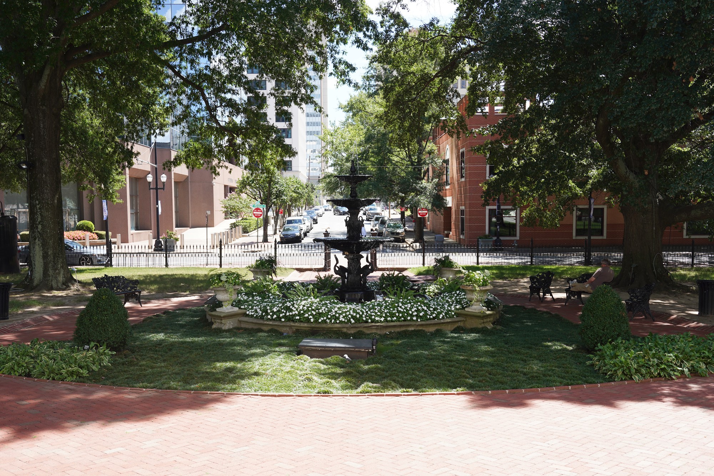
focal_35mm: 36
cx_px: 357
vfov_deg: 36.9
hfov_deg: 53.1
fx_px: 714
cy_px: 238
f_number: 8
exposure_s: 1/100
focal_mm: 36
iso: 100
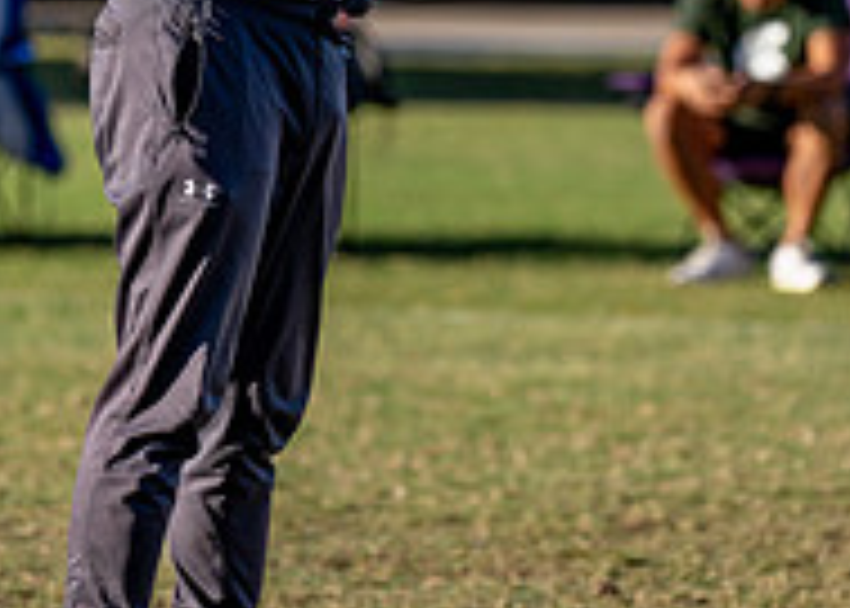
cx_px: 211
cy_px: -113
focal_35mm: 486
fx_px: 11732
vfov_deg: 3.0
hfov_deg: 4.1
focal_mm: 151
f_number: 2.8
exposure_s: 1/1250
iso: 160
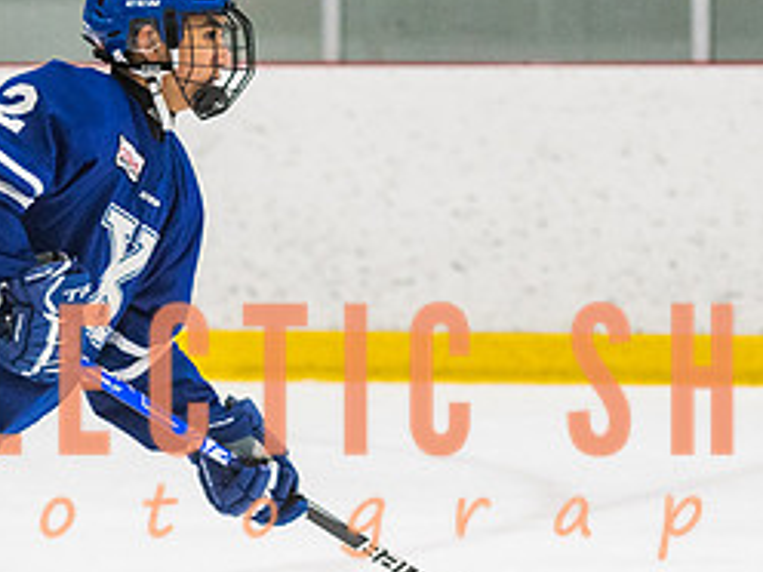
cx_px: 160
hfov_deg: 5.1
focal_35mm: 385
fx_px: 8486
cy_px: 295
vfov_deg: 3.9
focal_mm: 100
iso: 1000
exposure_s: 1/640
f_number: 2.8
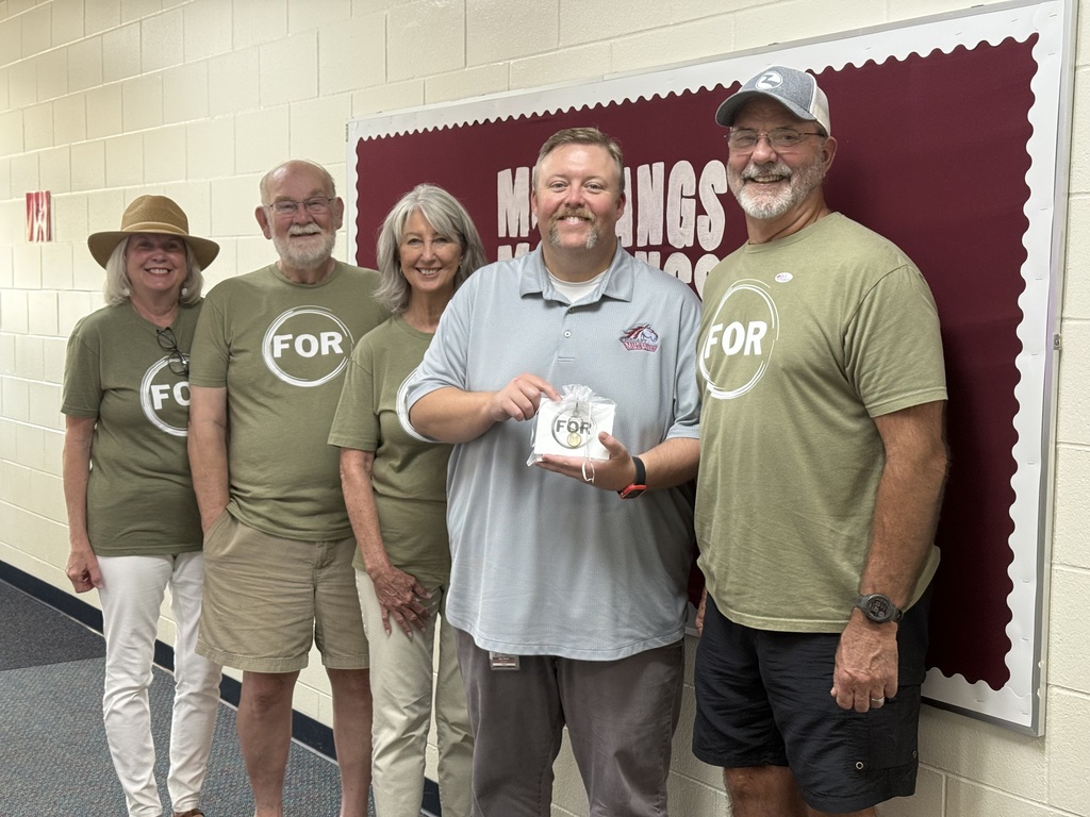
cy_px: 408
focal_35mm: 48
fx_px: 1511
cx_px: 545
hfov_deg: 39.7
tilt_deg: -4.0
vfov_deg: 30.3
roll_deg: +0.0
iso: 125
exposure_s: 1/60
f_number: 1.78
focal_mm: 6.76
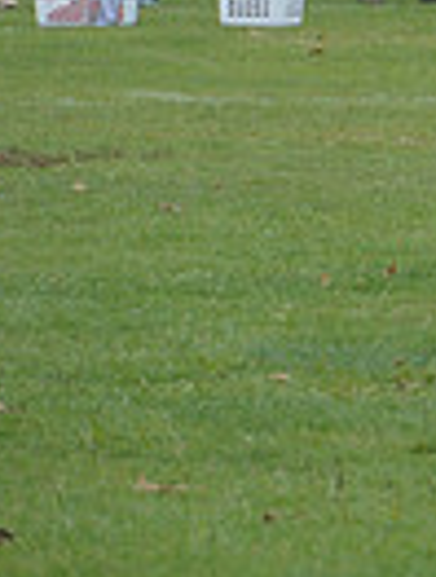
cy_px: -145
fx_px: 14172
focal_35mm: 848
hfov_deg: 1.8
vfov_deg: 2.3
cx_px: 1246
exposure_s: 1/800
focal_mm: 200
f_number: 6.3
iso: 1000
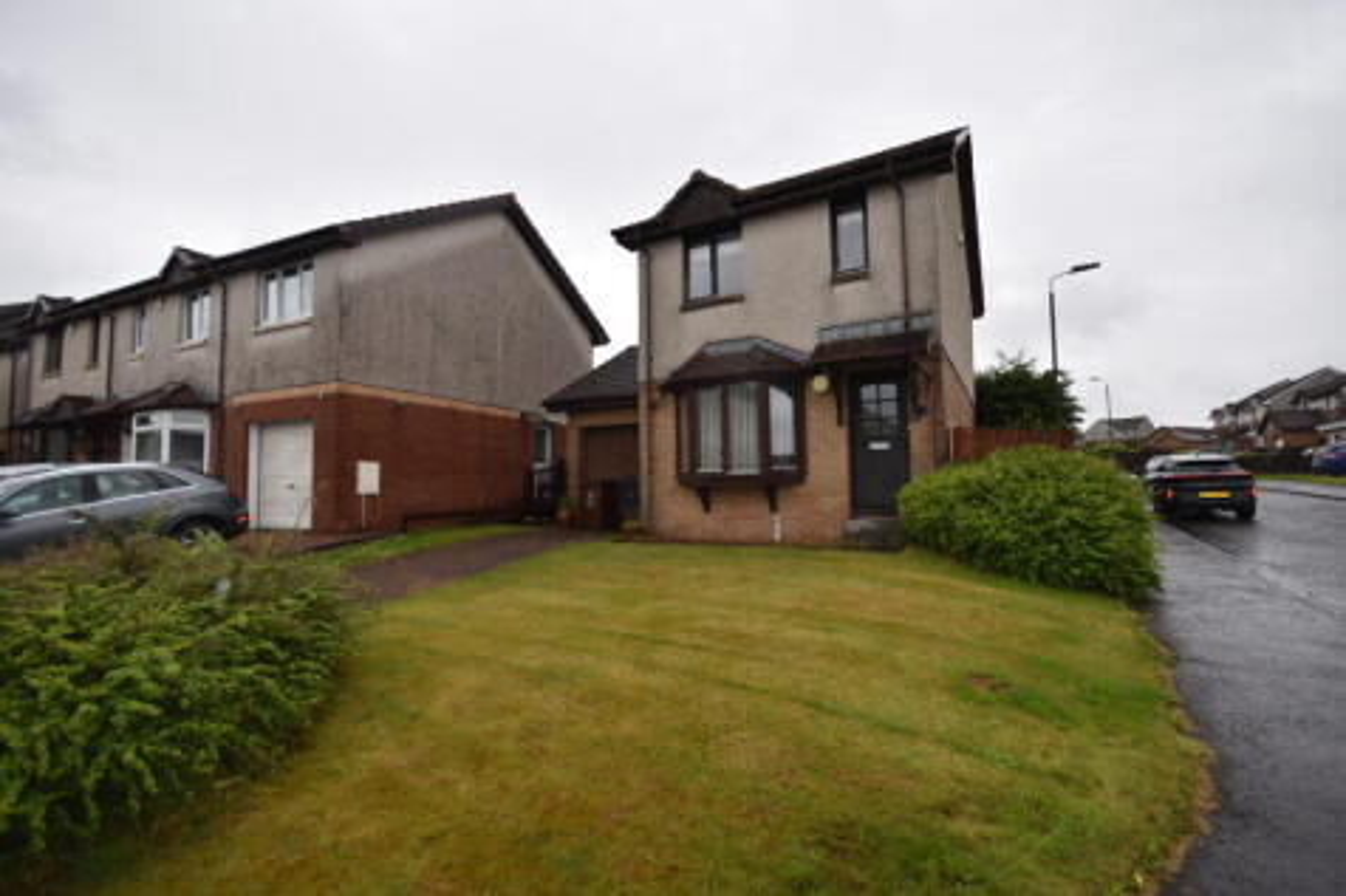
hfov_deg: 100.4
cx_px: 673
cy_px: 448
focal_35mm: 15
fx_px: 561
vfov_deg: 77.3
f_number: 6.3
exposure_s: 1/160
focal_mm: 10
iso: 100
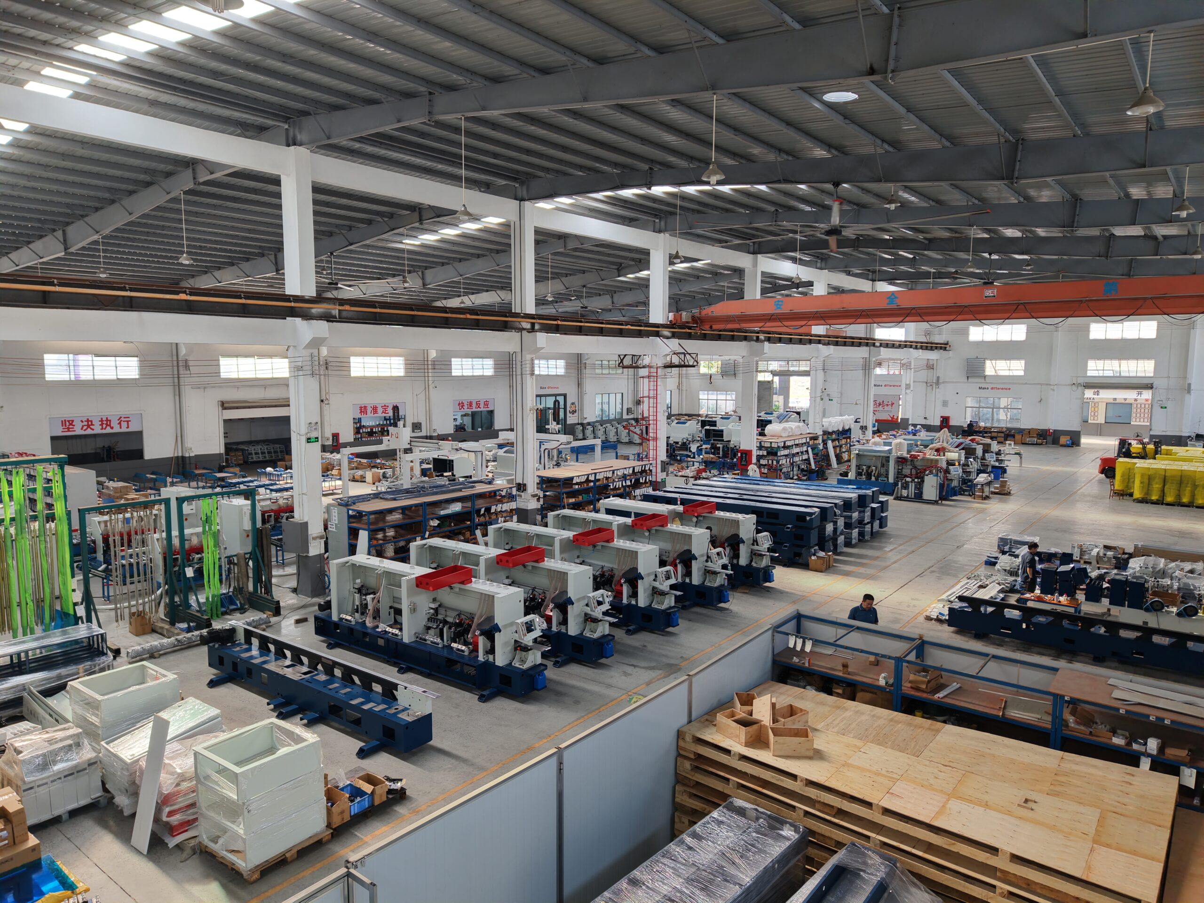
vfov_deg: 56.8
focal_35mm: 24
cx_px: 602
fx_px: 835
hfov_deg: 71.6
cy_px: 452
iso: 100
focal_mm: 8.67
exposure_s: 1/40
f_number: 1.8
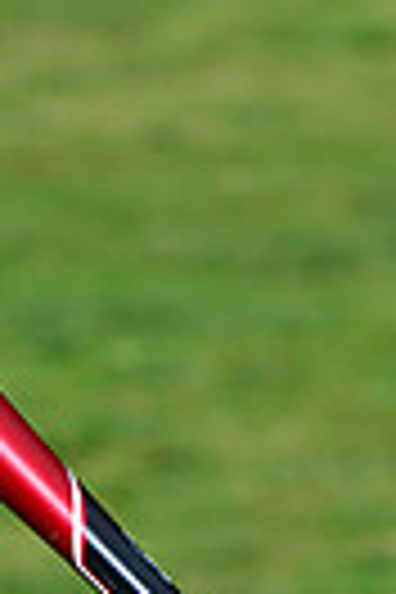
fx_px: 9767
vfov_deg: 3.5
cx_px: 43
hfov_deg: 2.3
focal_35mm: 592
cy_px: 1170
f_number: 10
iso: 200
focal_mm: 135
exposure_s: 1/200
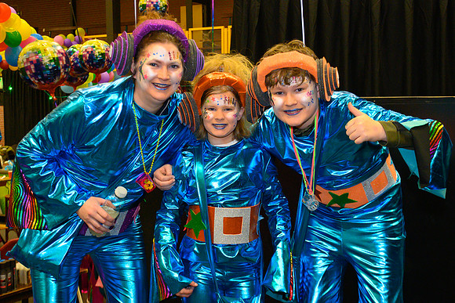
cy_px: 144
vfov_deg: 23.8
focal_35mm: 57
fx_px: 721
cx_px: 226
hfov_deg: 35.0
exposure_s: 1/100
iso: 2500
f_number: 6.3
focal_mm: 34
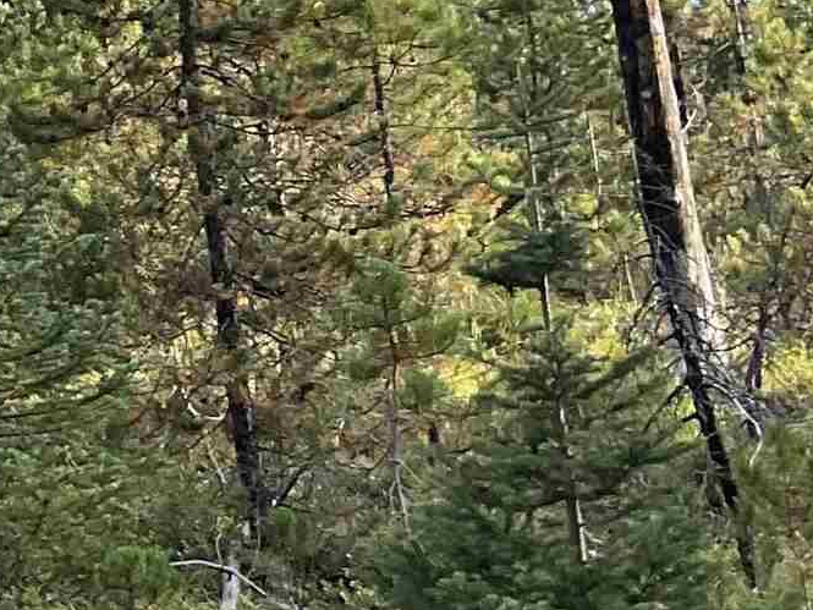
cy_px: 174
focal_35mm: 134
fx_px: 3148
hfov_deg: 13.3
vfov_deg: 11.1
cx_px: -643
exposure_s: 1/140
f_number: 1.8
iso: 16
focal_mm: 3
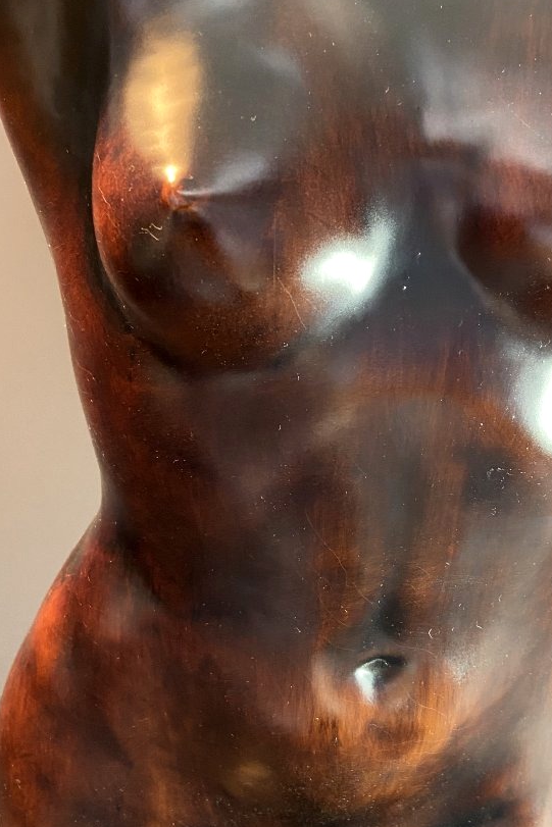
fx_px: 920
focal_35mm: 40
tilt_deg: -17.5
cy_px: 455
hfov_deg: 33.3
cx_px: 324
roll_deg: -6.0
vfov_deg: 48.4
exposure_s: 1/33
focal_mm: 4.25
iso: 500
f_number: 1.8
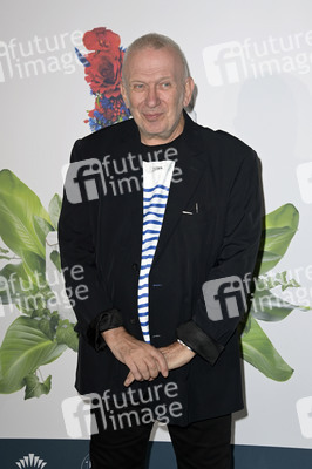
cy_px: 234
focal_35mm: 70
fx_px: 912
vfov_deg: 28.9
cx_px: 156
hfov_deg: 19.4
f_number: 5.6
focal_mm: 70
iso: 640
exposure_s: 1/250
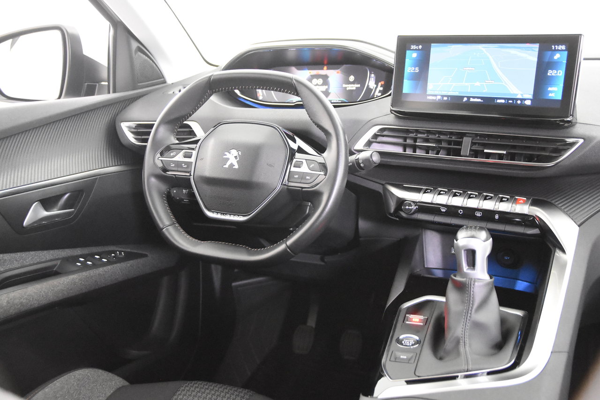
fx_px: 650
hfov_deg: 49.6
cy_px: 200
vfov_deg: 34.2
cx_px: 300
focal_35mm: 39
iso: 9000
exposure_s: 1/40
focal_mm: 26
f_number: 3.2
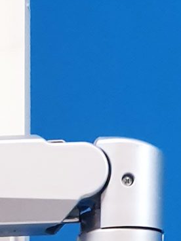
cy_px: 724
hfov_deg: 8.0
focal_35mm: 181
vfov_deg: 8.9
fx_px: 1262
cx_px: -94
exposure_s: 1/50
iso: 250
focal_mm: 4.3
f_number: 2.4
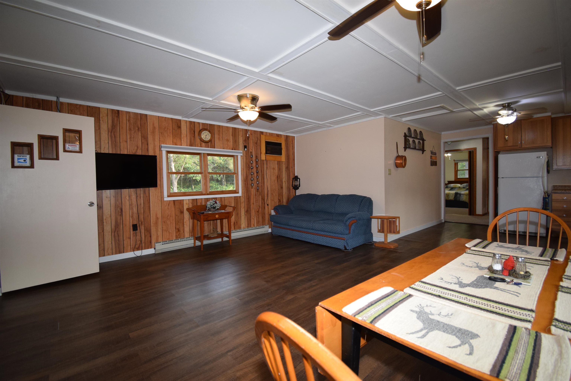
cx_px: 286
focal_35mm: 15
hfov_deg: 100.4
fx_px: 238
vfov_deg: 77.3
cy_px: 190
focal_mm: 10
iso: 800
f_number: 5
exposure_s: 1/100
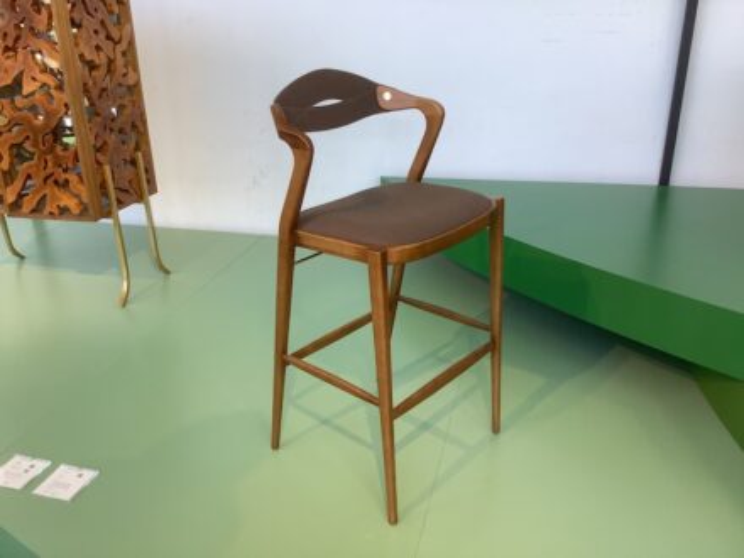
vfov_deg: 45.4
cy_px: 279
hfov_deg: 58.4
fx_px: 666
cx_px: 372
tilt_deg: -24.0
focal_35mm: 31
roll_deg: -0.4
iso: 25
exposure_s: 1/120
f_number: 2.4
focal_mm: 3.3
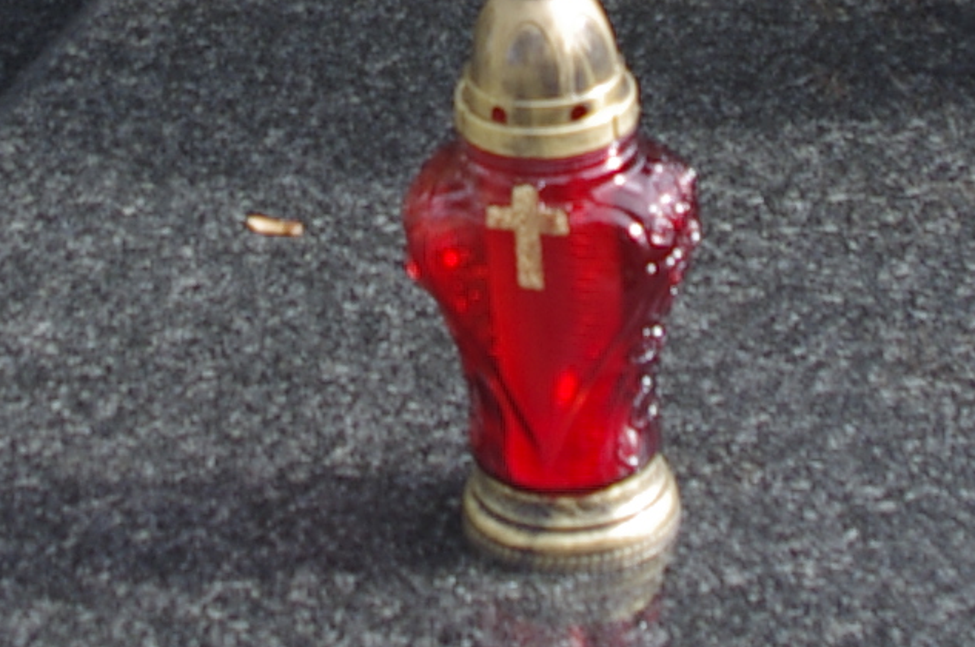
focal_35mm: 183
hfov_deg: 11.2
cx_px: 360
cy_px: -243
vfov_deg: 7.4
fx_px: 4949
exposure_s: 1/100
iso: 100
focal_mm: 18
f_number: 3.5
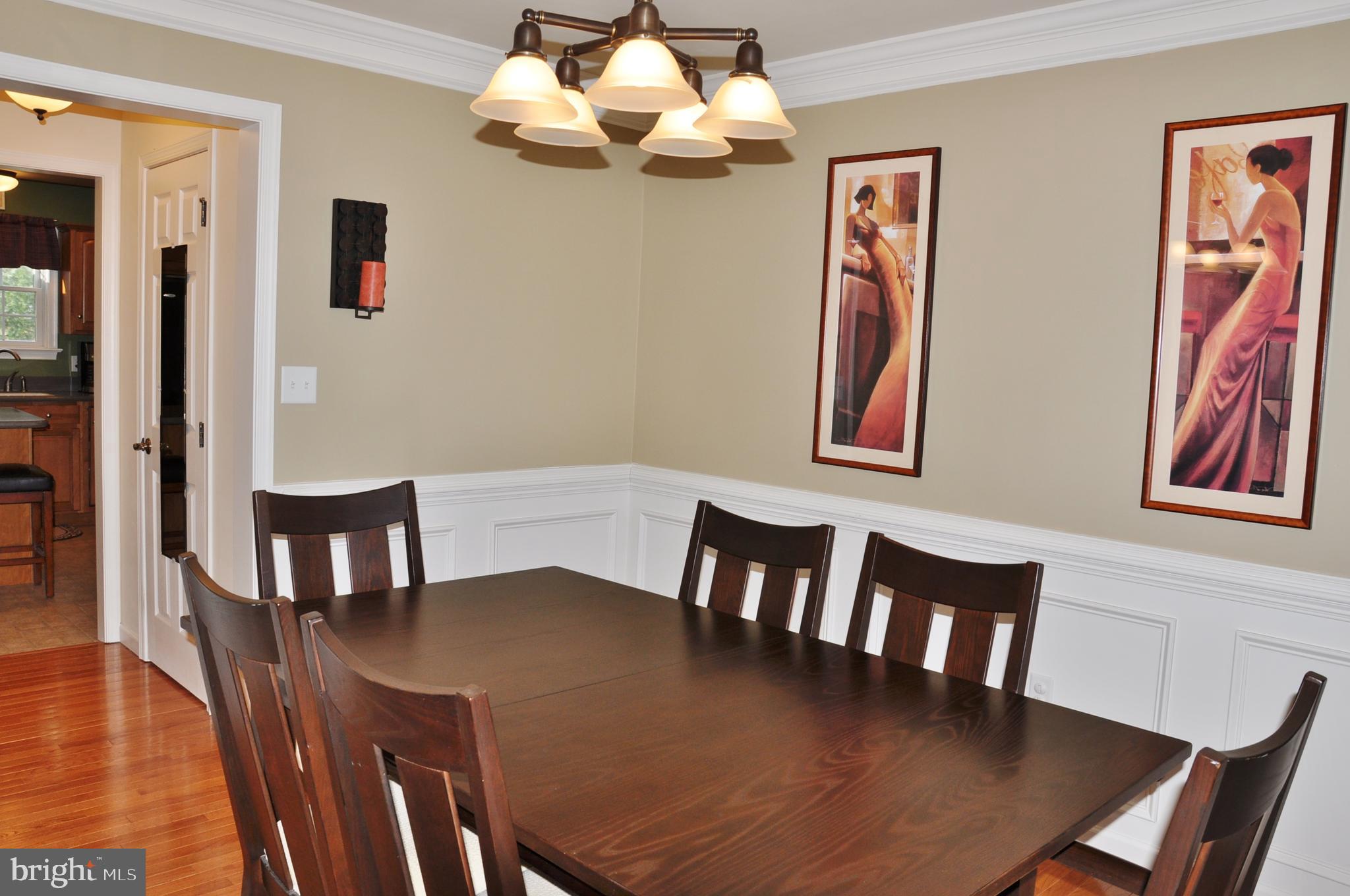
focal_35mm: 27
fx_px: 1011
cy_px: 448
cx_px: 675
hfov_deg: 67.4
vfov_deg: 47.8
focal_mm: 18
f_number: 8
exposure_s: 1/60
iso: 200
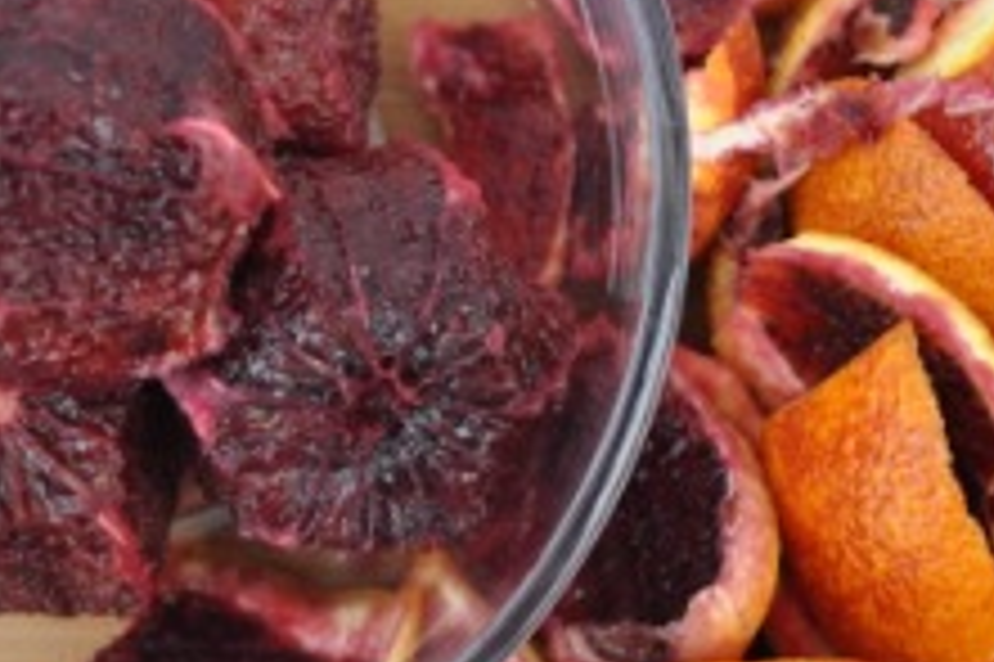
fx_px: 2428
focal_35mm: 88
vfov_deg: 15.5
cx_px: 598
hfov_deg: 23.1
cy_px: 311
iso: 360
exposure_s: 1/125
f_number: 5.6
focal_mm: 29
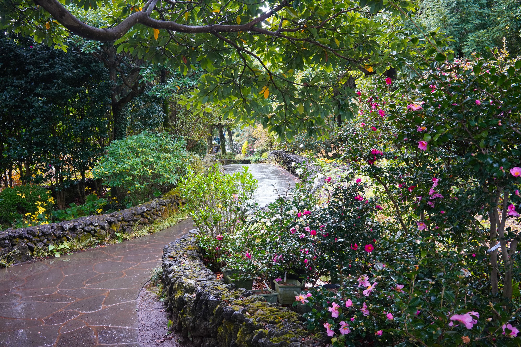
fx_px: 507
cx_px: 260
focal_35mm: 35
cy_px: 174
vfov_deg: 37.9
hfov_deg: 54.4
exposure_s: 1/100
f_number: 8
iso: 1600
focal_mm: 35
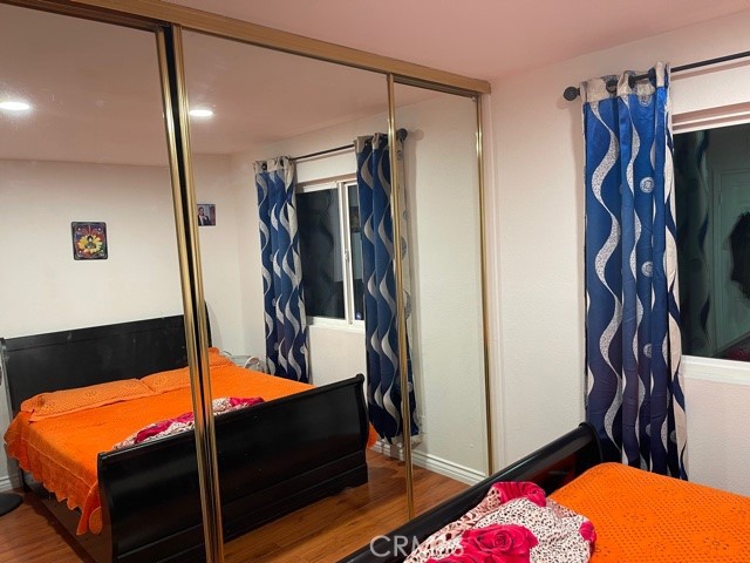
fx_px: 563
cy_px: 282
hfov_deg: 67.3
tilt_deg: -6.2
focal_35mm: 26
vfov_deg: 53.1
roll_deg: +3.6
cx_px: 375
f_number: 1.6
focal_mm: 5.1
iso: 200
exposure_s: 1/60
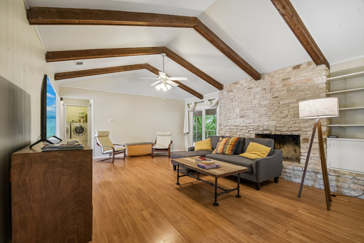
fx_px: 152
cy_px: 122
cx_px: 182
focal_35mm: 15
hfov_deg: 100.4
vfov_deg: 77.3
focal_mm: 10
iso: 400
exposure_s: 1/2.5
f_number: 8
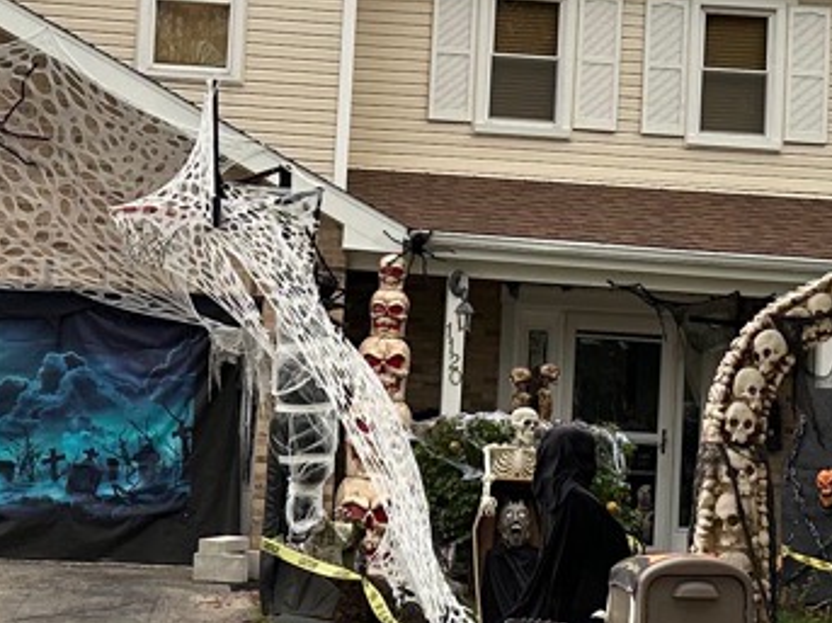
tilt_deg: +4.8
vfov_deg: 14.1
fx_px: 2523
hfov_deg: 18.7
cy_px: 256
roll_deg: -2.7
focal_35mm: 105
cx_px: 488
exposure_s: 1/203
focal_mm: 6.86
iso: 64
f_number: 1.78
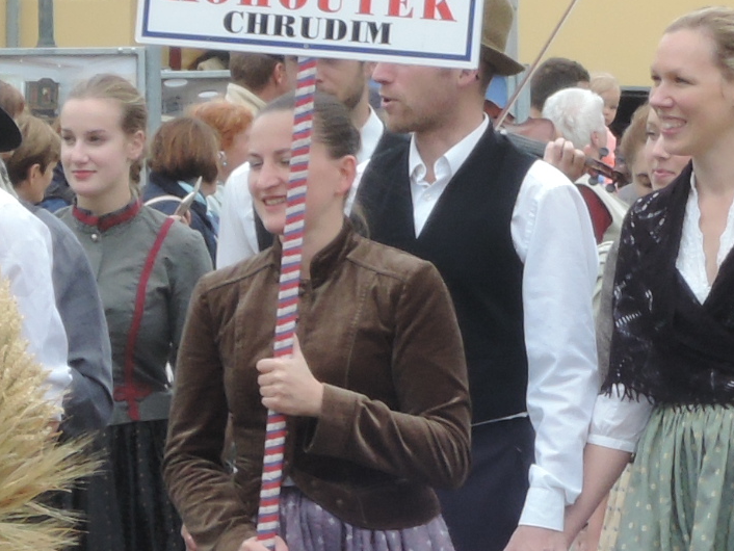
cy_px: 160
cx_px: 480
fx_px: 3691
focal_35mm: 174
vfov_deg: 8.5
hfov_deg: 11.3
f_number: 7.1
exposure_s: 1/125
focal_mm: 25.5
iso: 220
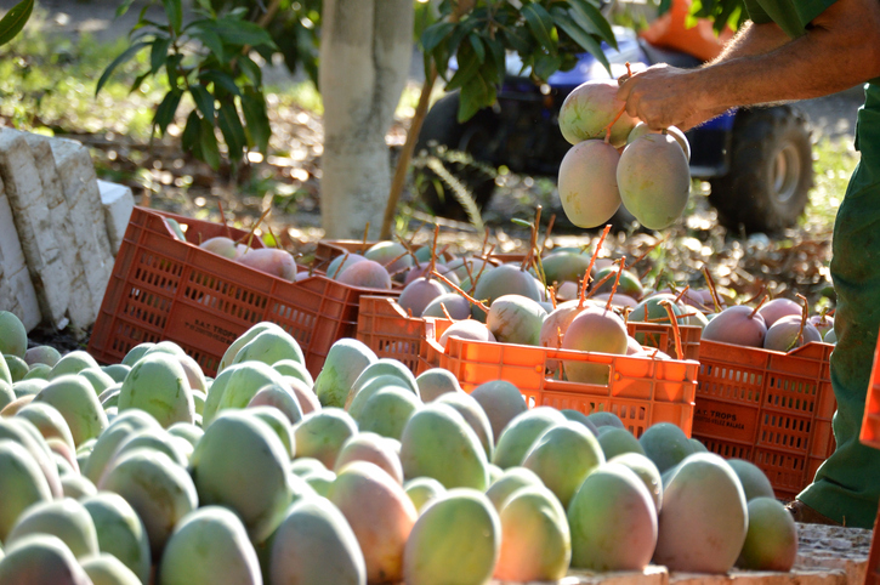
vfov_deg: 9.1
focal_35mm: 150
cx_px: 440
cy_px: 292
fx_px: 3663
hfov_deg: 13.7
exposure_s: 1/1000
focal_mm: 100
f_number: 5.6
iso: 800
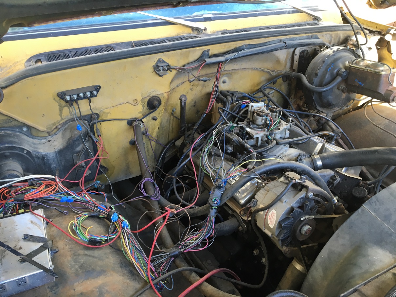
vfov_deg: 48.2
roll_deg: -1.8
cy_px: 148
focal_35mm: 29
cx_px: 198
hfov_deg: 61.6
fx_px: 332
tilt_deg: -31.3
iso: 25
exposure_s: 1/30
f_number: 2.2
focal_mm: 4.15
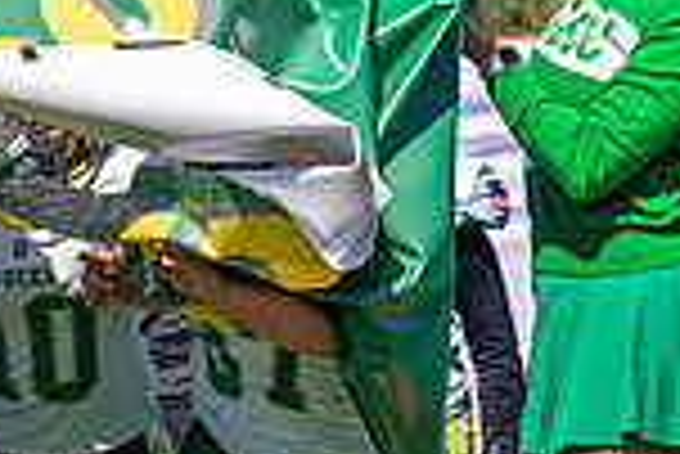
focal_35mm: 429
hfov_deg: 4.7
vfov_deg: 3.2
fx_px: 8111
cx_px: -540
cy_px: 355
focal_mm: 70
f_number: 4.5
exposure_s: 1/1600
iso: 160
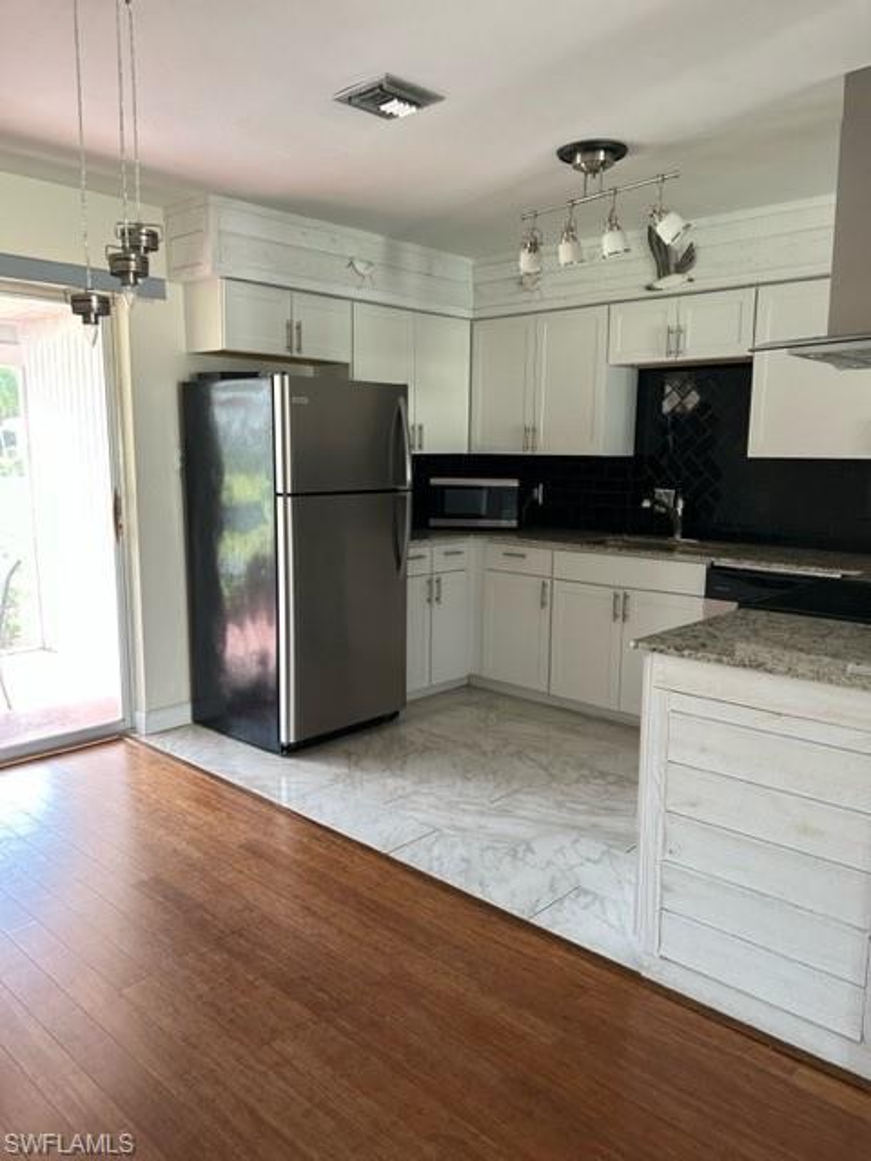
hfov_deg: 53.1
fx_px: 872
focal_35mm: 26
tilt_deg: -8.2
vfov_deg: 67.3
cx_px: 436
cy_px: 580
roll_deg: -0.9
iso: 125
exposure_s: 1/115
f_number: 1.5
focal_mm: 5.7
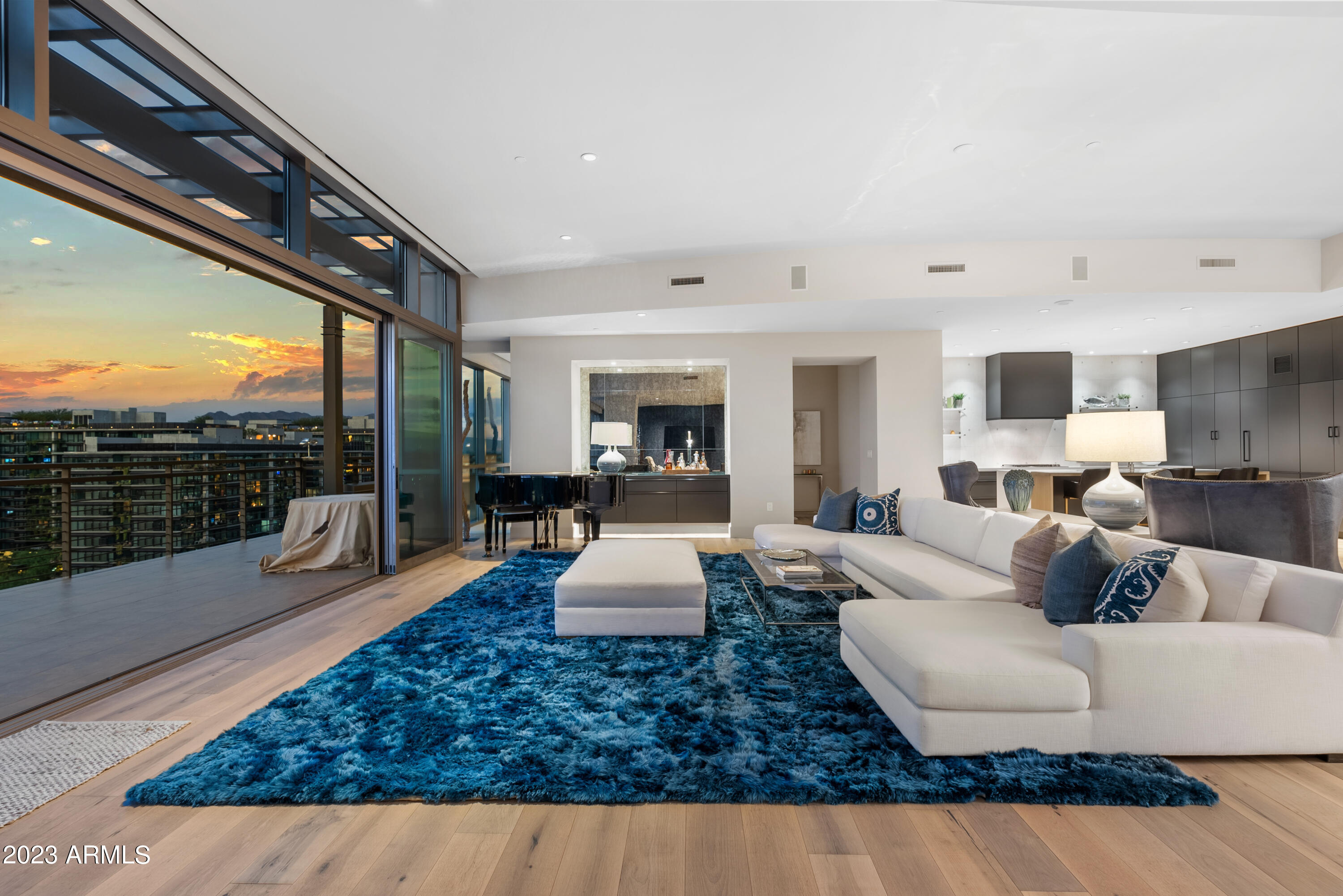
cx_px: 672
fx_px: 597
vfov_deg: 73.8
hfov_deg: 96.7
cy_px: 448
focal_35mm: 16
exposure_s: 10
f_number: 8
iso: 100
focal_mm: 16
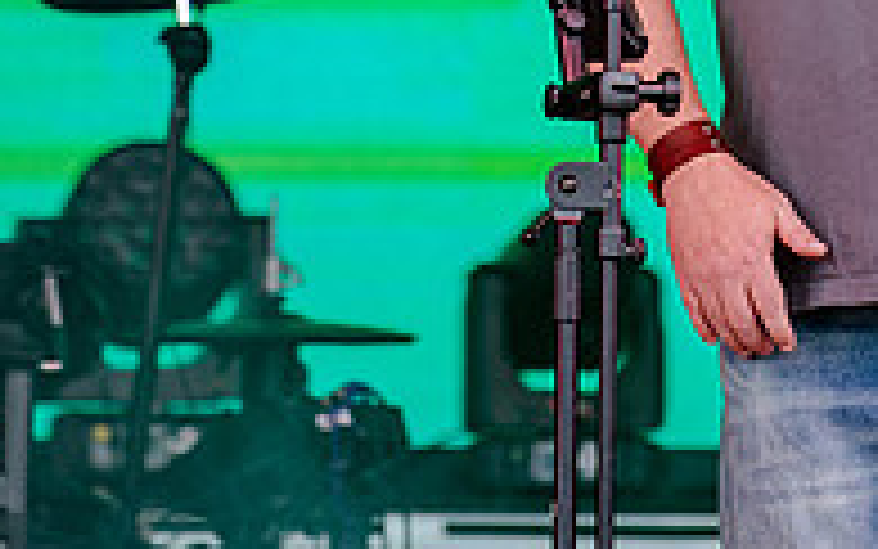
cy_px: -411
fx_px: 15797
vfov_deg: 2.0
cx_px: 448
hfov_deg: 3.2
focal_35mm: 660
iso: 320
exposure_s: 1/500
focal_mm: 185
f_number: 2.8
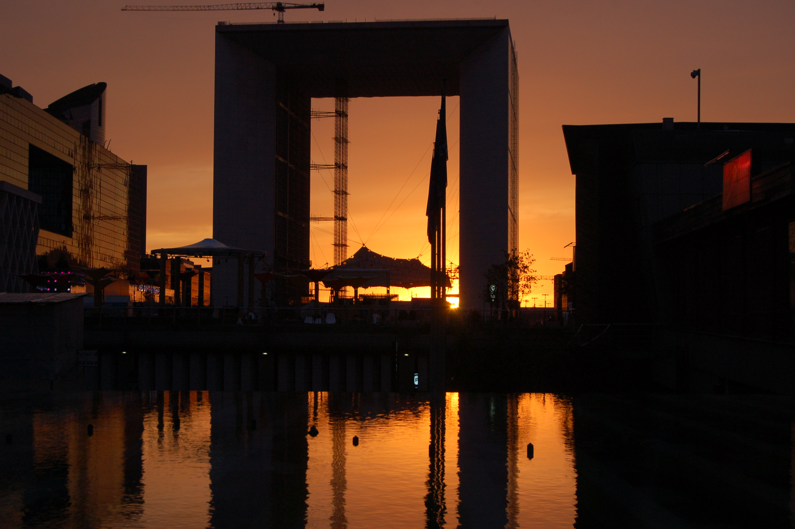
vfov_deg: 21.5
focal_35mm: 63
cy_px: 264
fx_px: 1390
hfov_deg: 31.9
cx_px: 398
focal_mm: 42
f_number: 8
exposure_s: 1/250
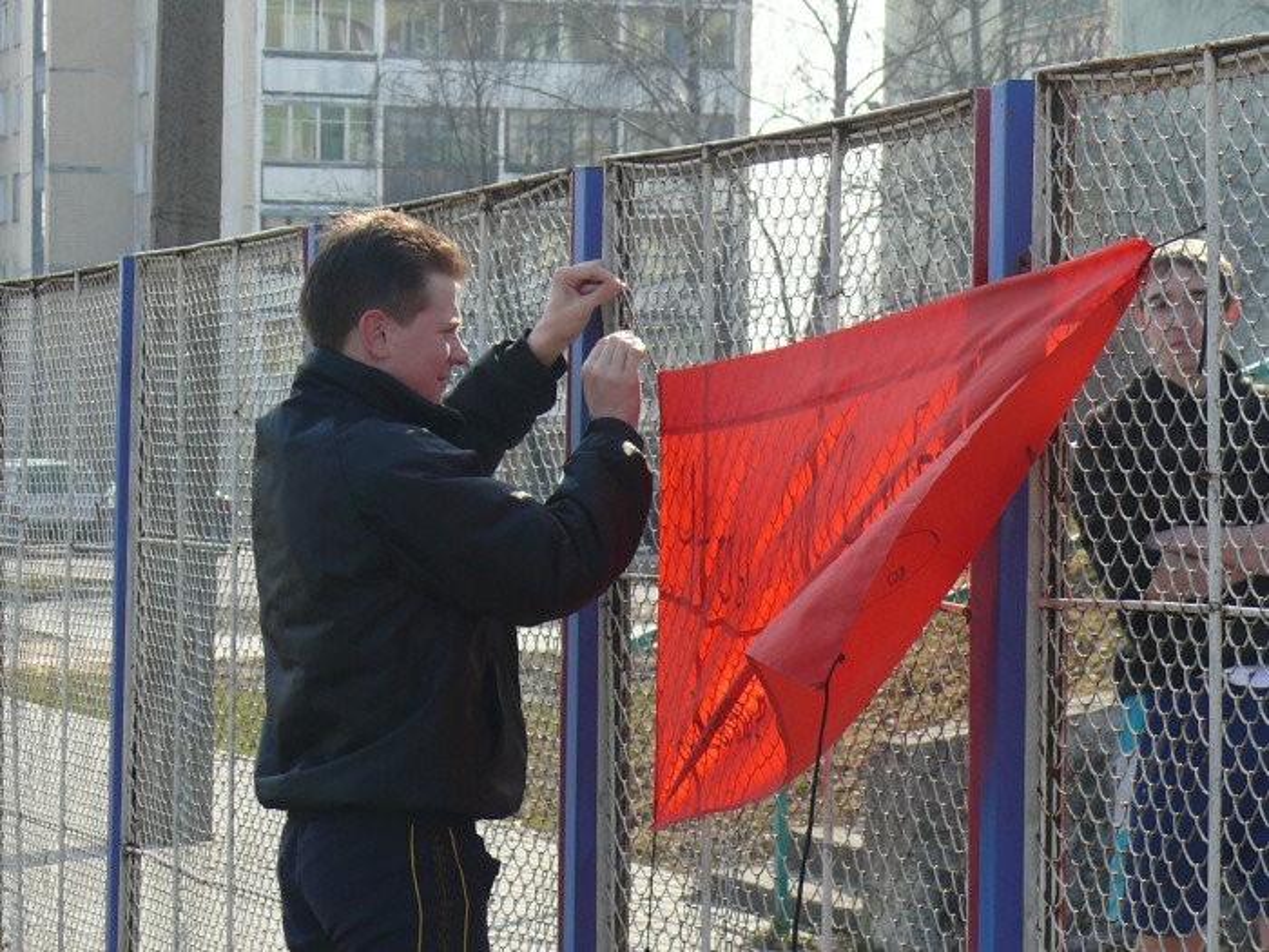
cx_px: 634
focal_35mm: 144
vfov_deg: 10.3
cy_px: 476
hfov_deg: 13.7
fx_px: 5279
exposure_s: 1/500
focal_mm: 17.2
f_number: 3.6
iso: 100
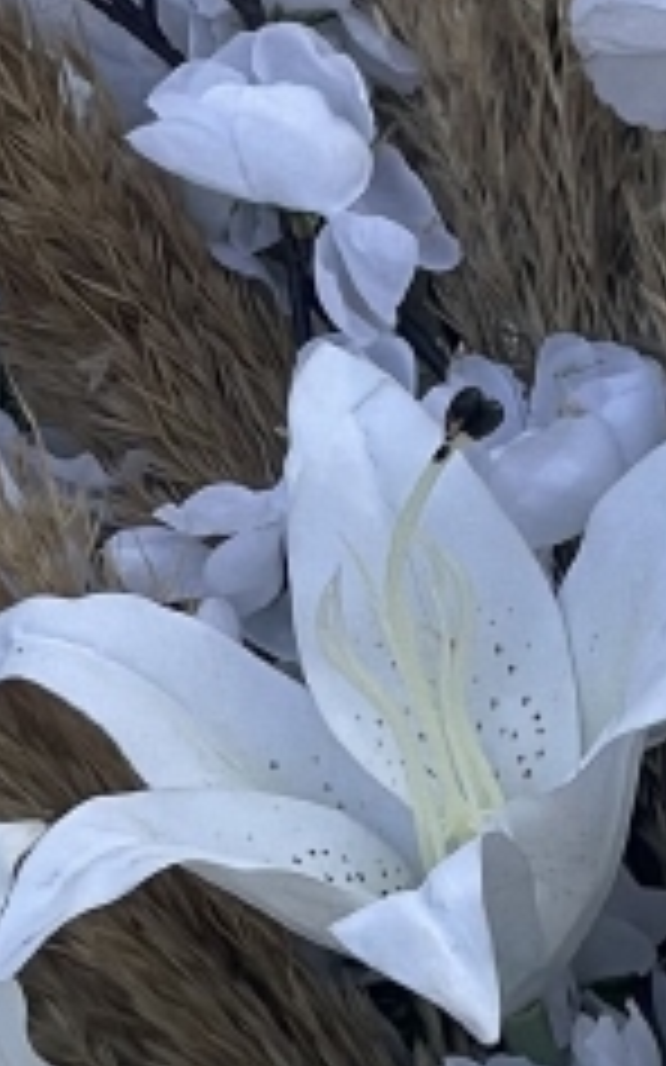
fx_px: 9996
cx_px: 932
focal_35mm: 344
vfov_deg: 6.1
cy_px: 814
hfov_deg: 3.8
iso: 20
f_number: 2.2
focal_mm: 7.5
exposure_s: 1/373
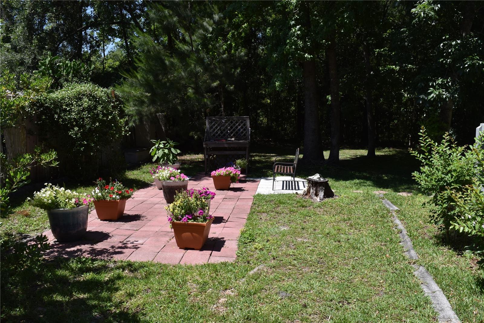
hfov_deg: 67.4
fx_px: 363
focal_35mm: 27
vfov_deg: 47.9
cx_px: 242
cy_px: 162
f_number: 10
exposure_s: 1/400
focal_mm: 18
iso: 200
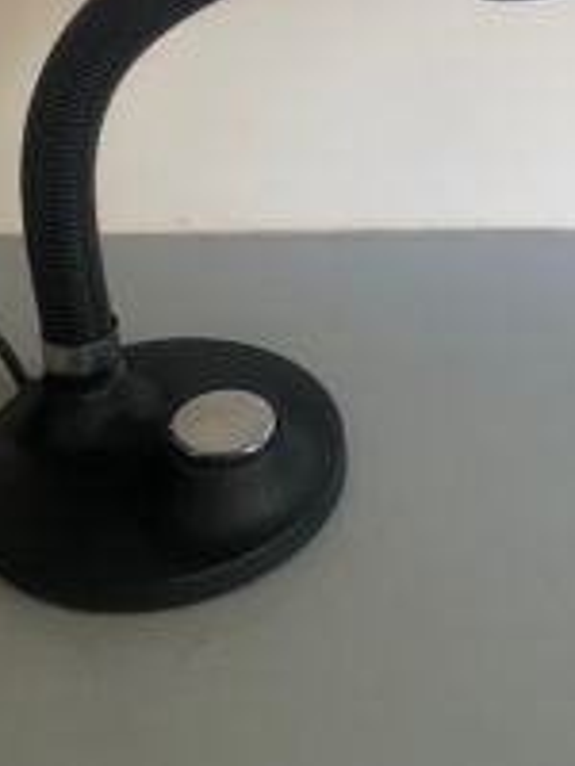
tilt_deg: -18.3
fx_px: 1152
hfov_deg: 27.6
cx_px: 437
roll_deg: -0.5
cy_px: 57
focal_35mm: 52
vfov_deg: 34.5
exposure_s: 1/50
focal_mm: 4.25
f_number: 1.8
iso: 250
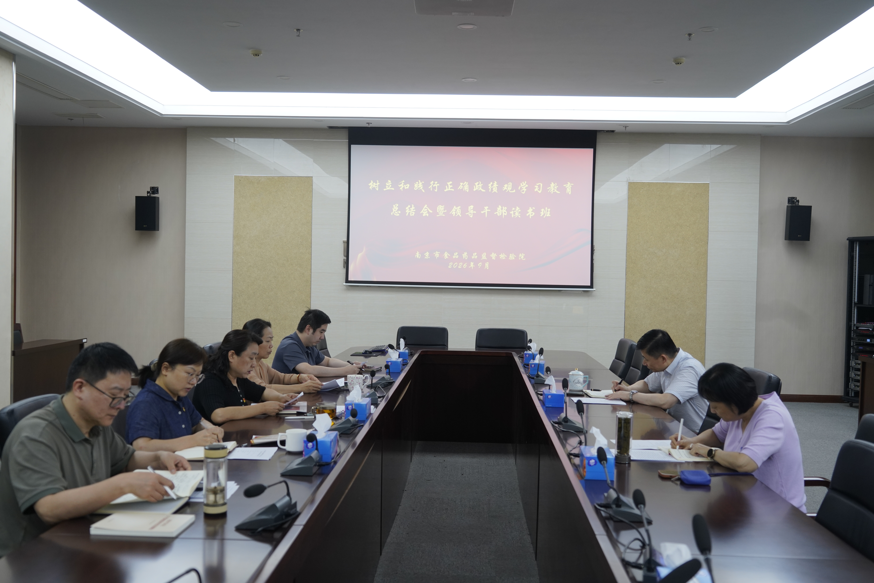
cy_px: 292
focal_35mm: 35
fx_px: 850
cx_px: 437
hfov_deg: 54.4
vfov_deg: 37.9
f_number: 4
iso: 640
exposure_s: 1/160
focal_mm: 35
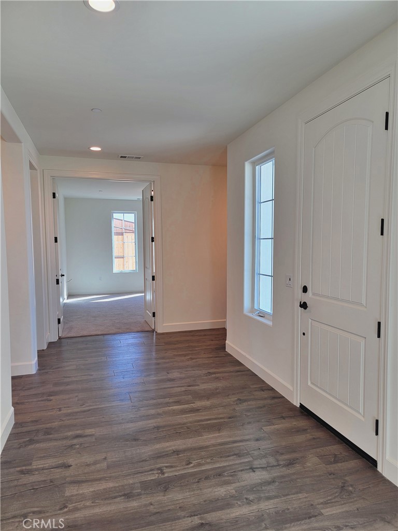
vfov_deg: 71.6
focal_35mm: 24
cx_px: 199
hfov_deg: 56.8
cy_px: 266
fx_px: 368
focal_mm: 6.7
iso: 64
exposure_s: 1/120
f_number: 1.8
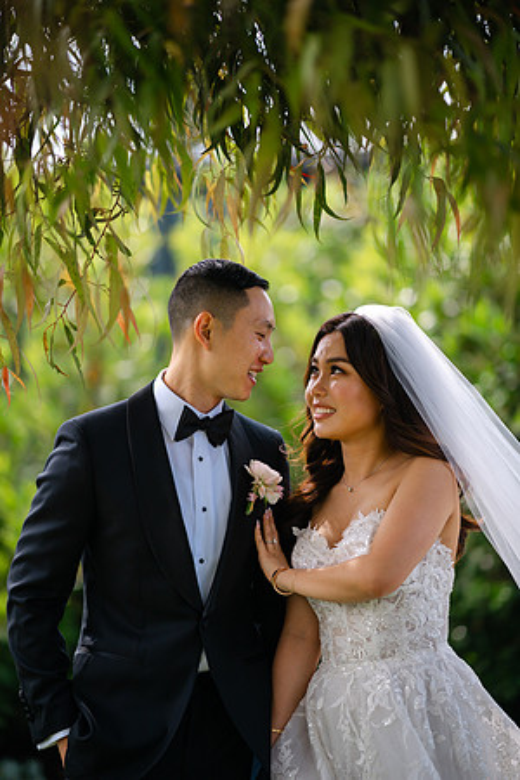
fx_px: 2275
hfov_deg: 13.0
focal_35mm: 105
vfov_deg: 19.5
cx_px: 260
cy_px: 390
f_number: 1.4
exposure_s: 1/8000
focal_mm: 105
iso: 80
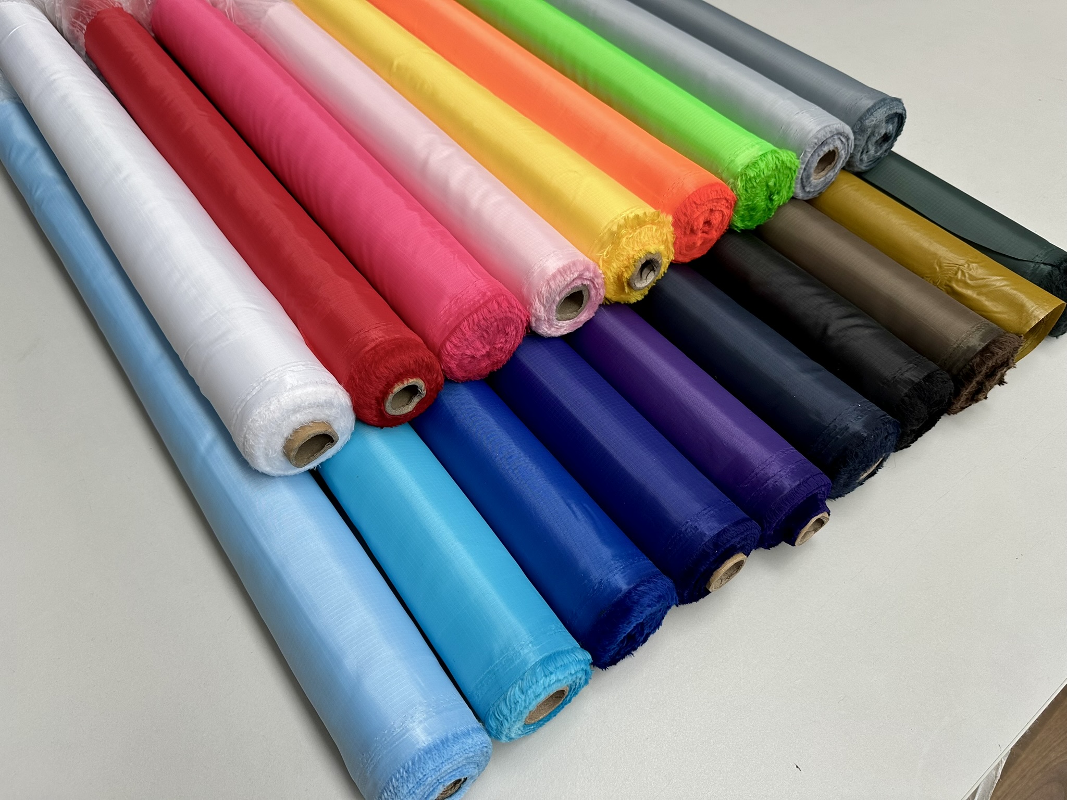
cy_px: 400
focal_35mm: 24
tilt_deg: -50.9
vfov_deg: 56.8
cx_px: 534
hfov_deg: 71.6
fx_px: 740
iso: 125
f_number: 1.78
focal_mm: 6.86
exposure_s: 1/121
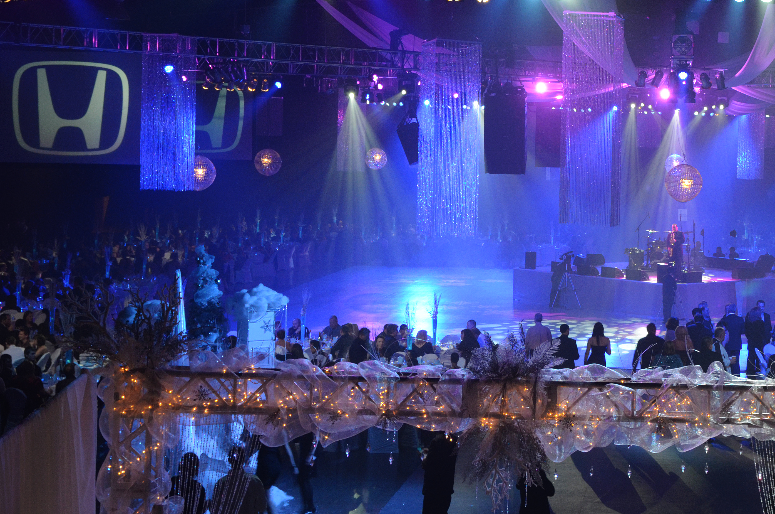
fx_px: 1652
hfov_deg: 25.8
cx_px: 656
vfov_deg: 17.6
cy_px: 127
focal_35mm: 77
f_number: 8
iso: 640
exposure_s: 1/15
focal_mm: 29
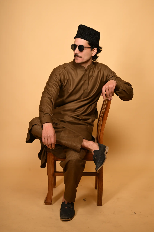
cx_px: 77
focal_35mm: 56
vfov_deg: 35.6
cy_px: 116
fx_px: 359
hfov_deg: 24.2
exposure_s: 1/200
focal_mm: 56
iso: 160
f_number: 6.3
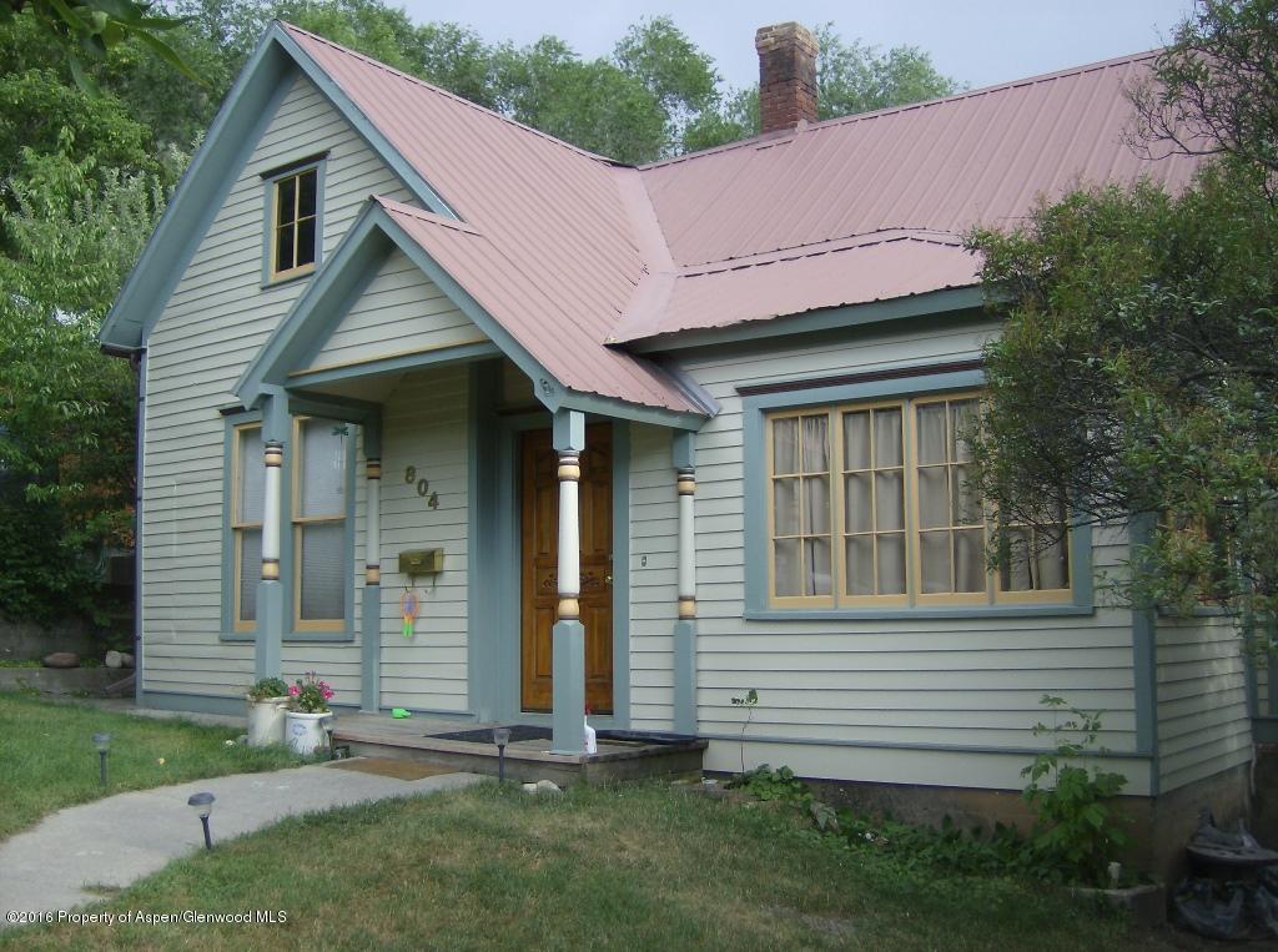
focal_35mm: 36
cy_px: 476
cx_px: 639
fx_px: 1326
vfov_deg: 39.5
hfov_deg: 51.5
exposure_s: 1/290
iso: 100
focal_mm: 6
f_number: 2.8
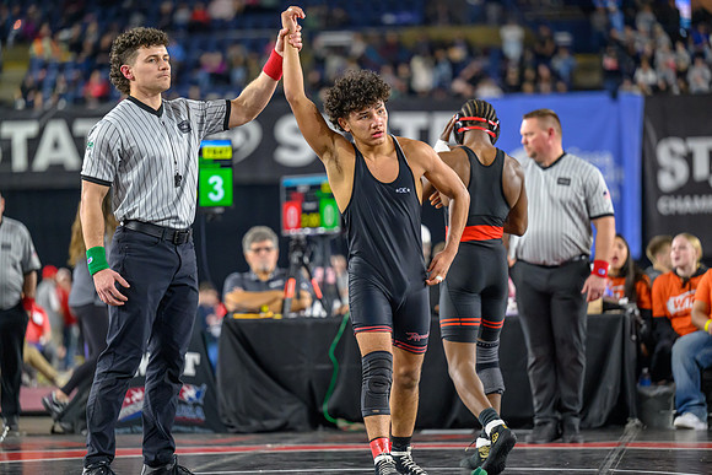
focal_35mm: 158
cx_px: 356
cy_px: 238
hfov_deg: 13.0
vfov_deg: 8.7
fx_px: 3117
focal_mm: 155
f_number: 2.8
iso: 5000
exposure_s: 1/800
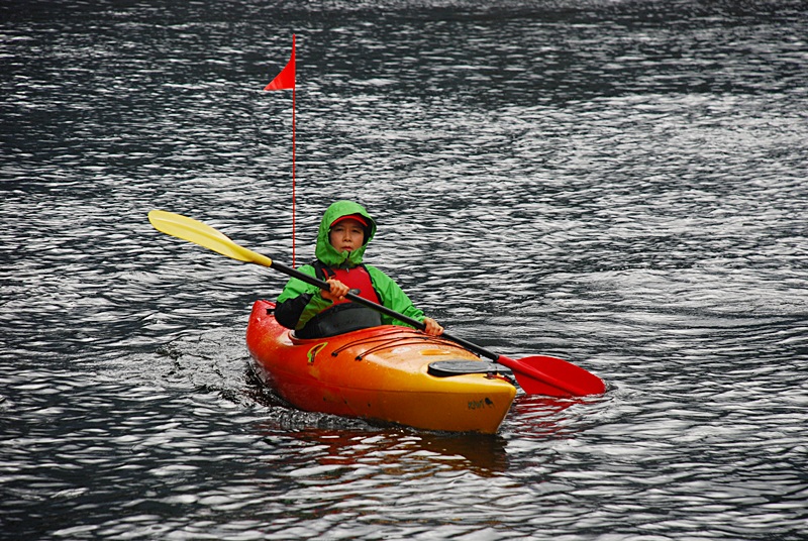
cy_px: 270
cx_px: 404
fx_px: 4214
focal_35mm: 188
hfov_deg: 11.0
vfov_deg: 7.3
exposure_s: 1/640
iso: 400
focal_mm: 125
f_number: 6.3
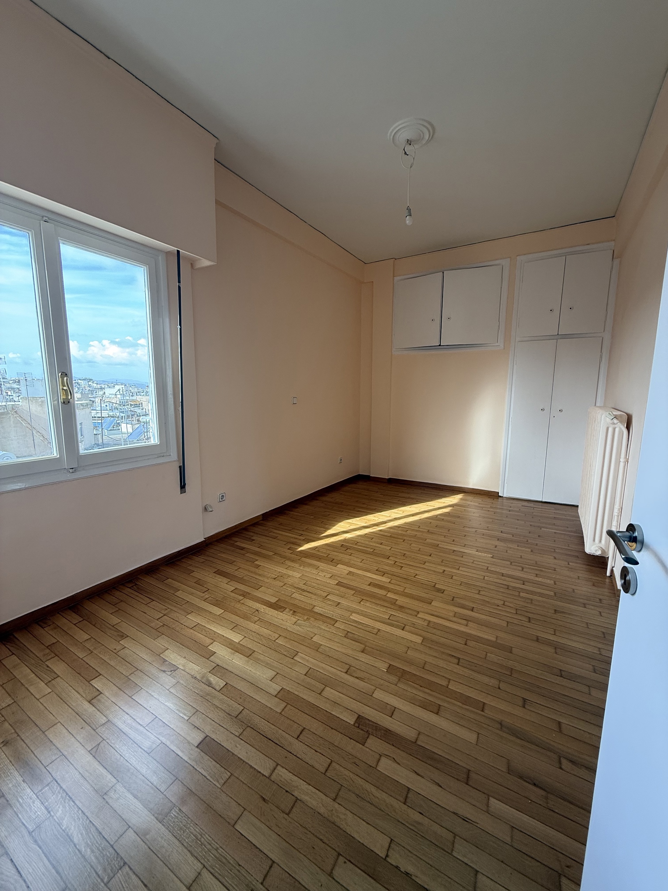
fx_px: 360
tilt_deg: -8.1
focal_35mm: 14
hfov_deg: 85.7
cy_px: 446
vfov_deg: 102.1
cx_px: 334
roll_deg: -0.6
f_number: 2.2
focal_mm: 2.22
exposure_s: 1/99
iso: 64
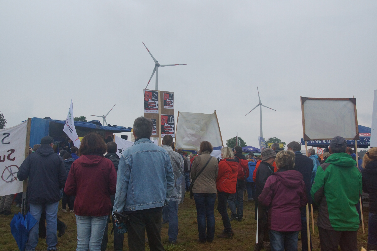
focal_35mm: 33
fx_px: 346
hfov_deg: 57.2
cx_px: 188
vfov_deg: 40.0
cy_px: 126
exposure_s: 1/2000
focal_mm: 22
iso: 800
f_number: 8
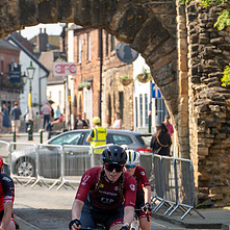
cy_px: 205
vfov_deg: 4.3
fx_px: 3044
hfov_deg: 4.3
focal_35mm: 405
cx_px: 128
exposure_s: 1/640
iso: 200
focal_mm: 126
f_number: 5
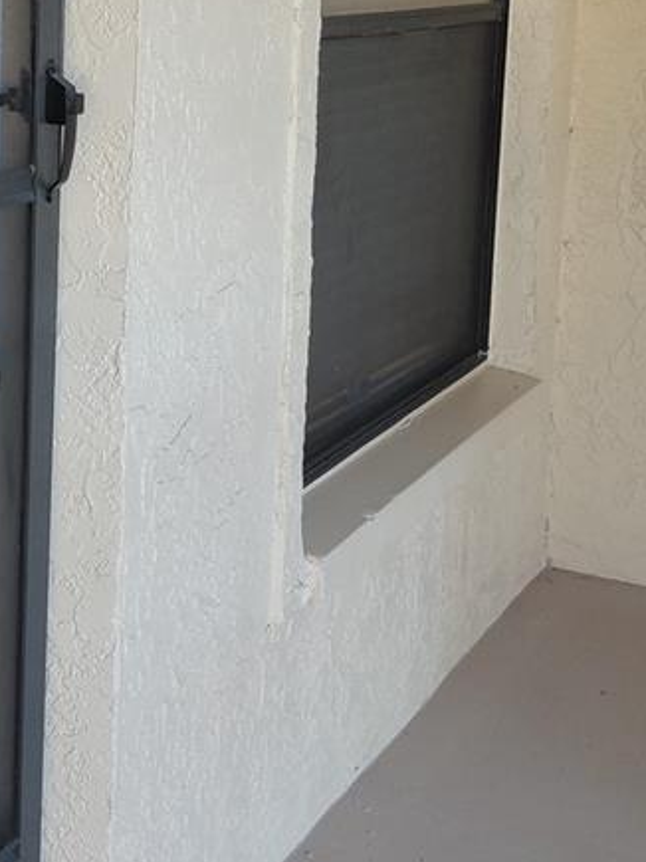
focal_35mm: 69
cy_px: 149
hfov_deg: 21.2
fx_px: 1718
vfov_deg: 27.5
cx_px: 208
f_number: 1.8
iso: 50
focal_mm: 4.69
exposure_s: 1/120
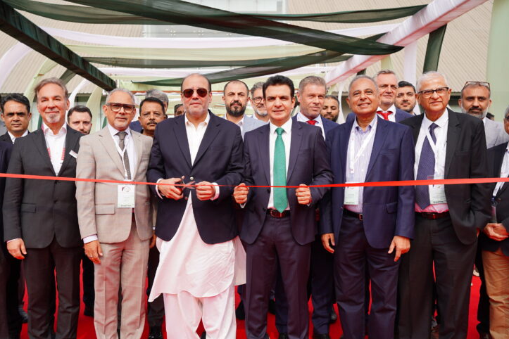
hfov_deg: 55.7
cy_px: 167
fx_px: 481
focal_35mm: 34
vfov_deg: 38.9
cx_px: 225
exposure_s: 1/800
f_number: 3.5
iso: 125
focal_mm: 24
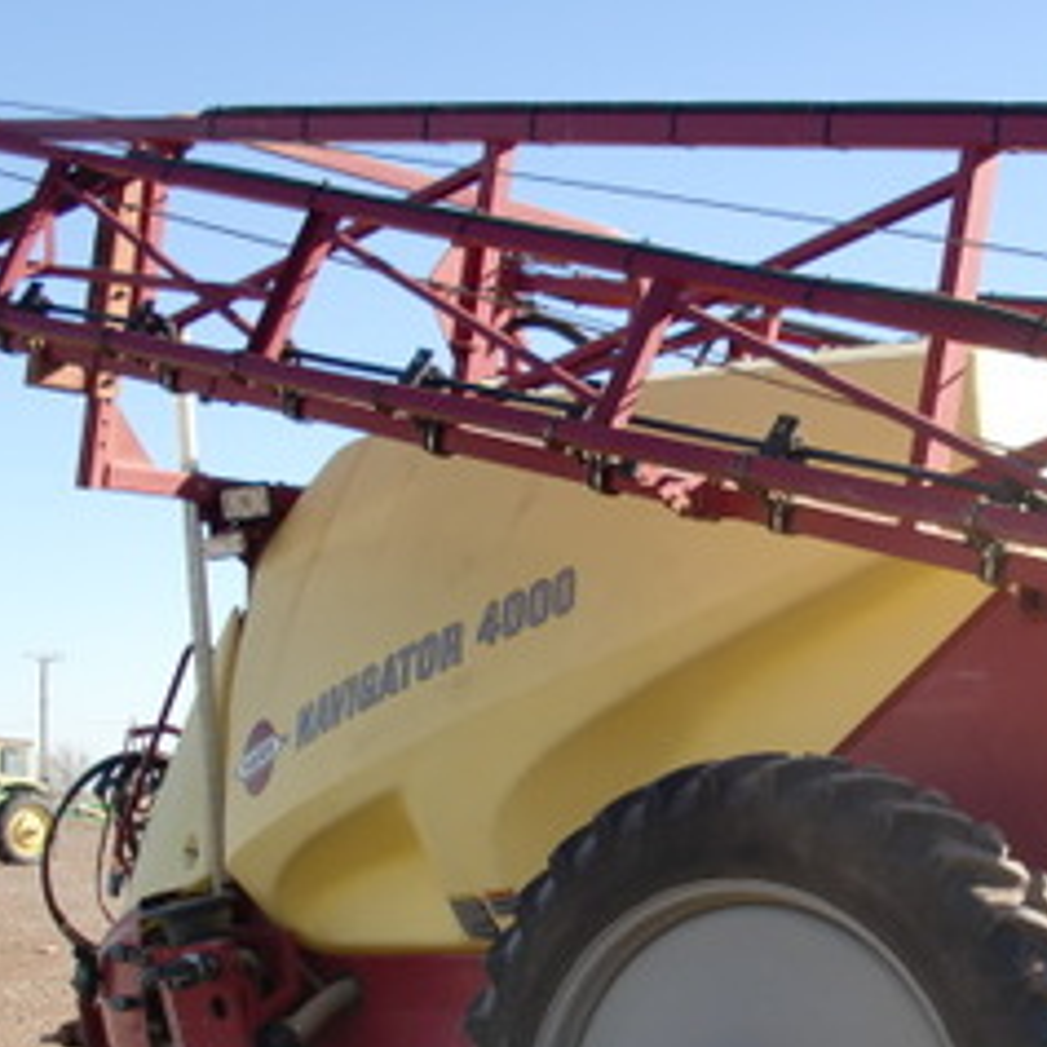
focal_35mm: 73
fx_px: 2498
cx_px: 901
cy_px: 680
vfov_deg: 23.6
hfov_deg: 23.2
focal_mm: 6.3
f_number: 2.8
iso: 64
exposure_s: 1/640
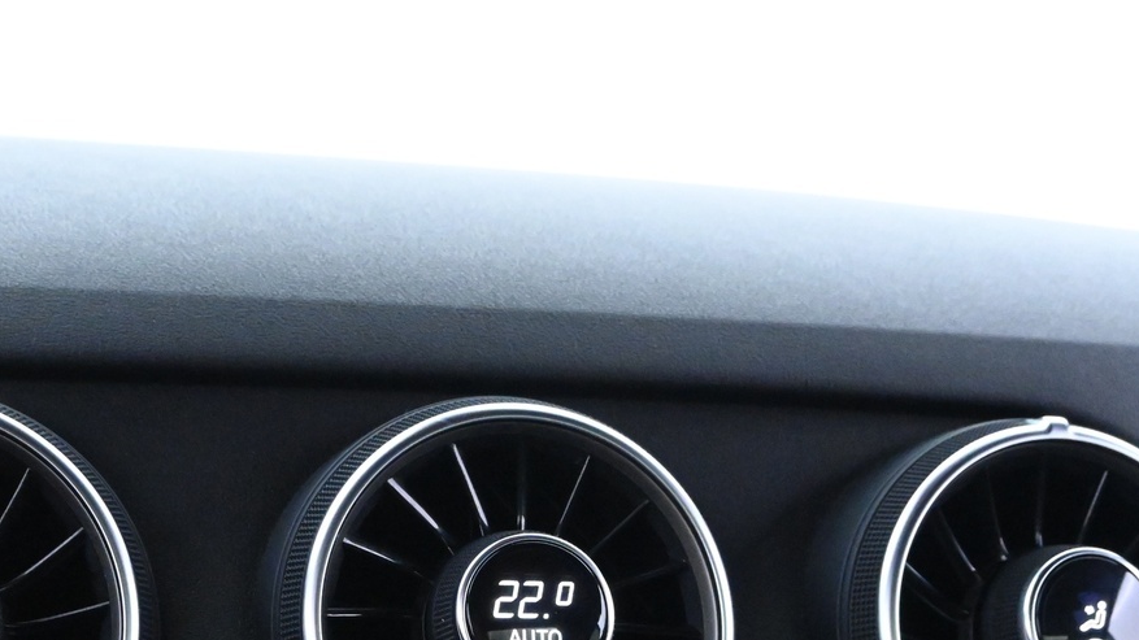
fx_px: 1841
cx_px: 442
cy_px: 696
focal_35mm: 61
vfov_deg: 19.0
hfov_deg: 34.2
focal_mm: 21
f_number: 4.5
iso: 8000
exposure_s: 1/30
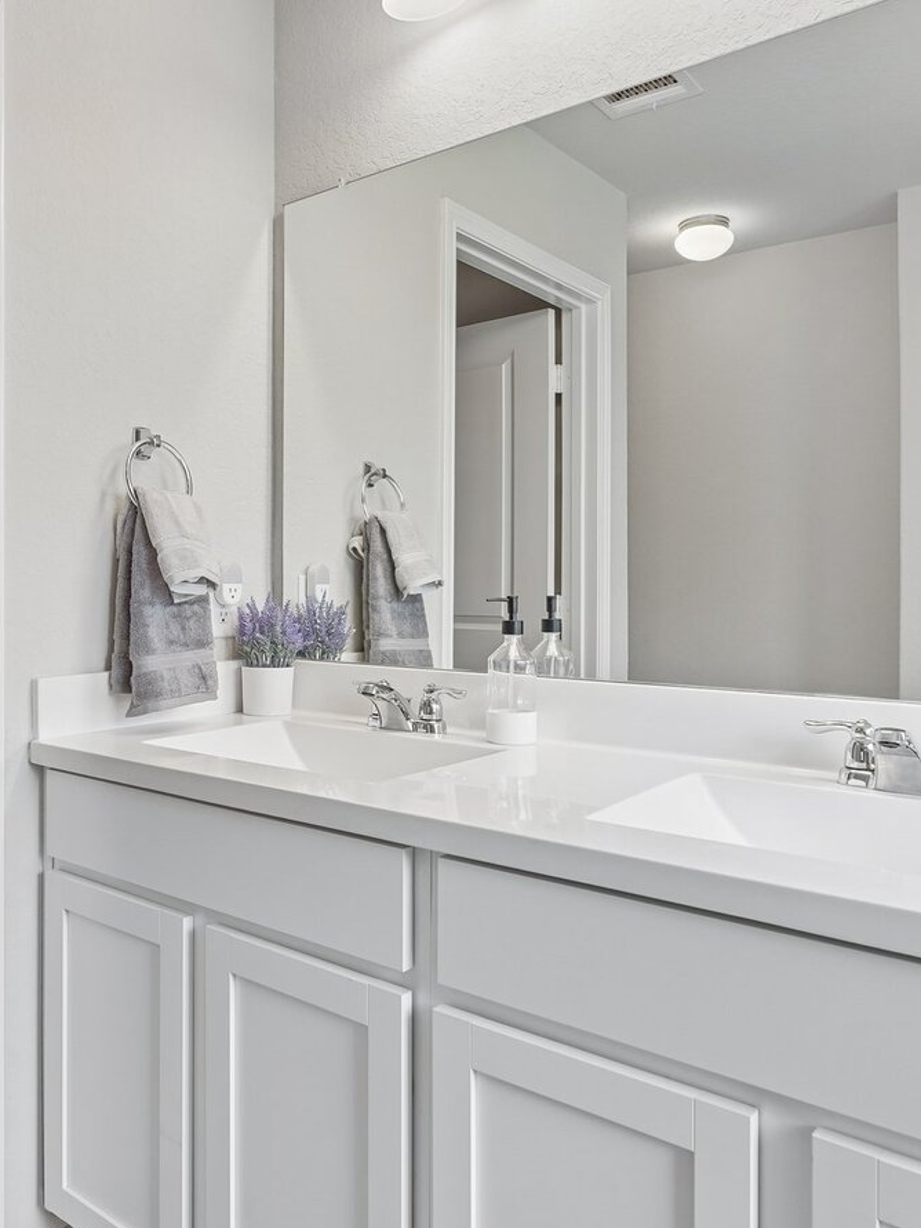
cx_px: 305
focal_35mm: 29
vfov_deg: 61.8
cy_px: 580
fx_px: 1024
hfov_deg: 47.6
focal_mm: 16.5
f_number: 8
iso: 400
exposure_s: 1/30
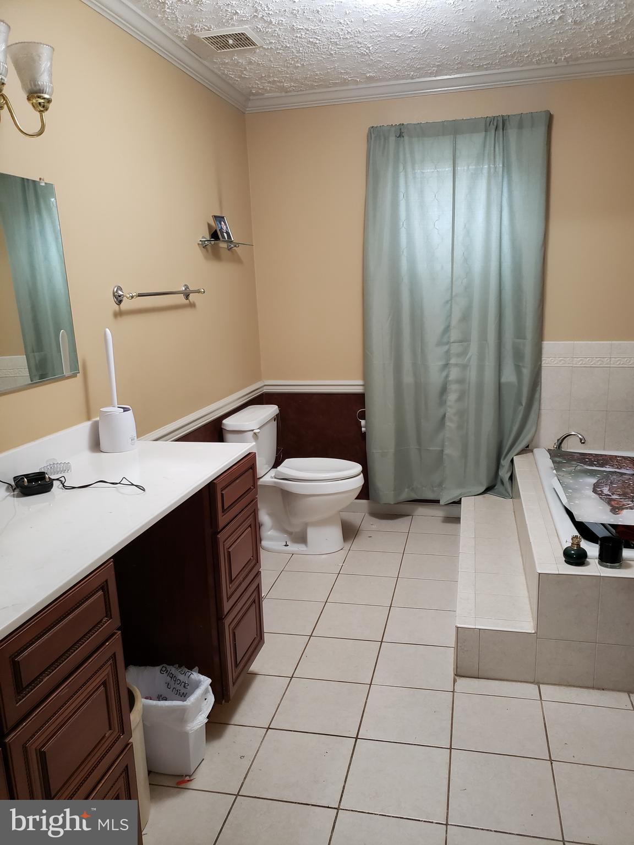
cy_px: 422
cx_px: 317
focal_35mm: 26
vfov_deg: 67.3
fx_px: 635
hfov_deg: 53.1
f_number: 1.5
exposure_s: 1/40
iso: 320
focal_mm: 4.3
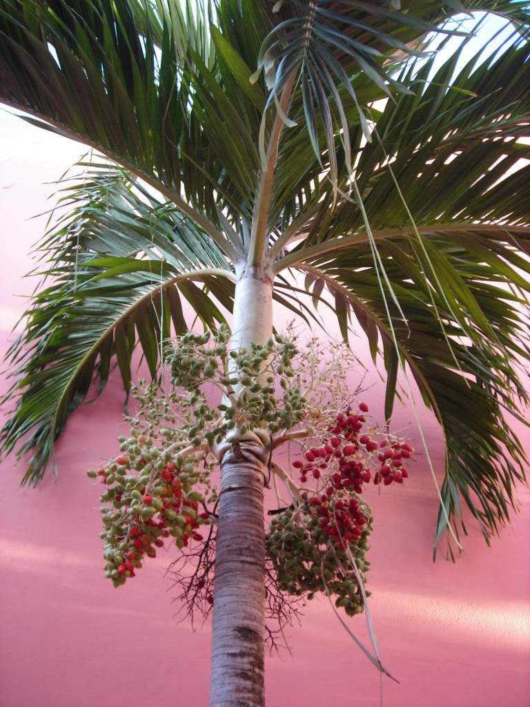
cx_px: 265
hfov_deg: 37.7
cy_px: 354
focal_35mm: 38
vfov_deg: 49.0
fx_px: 776
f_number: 3.2
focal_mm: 6.3
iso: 200
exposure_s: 1/82.4
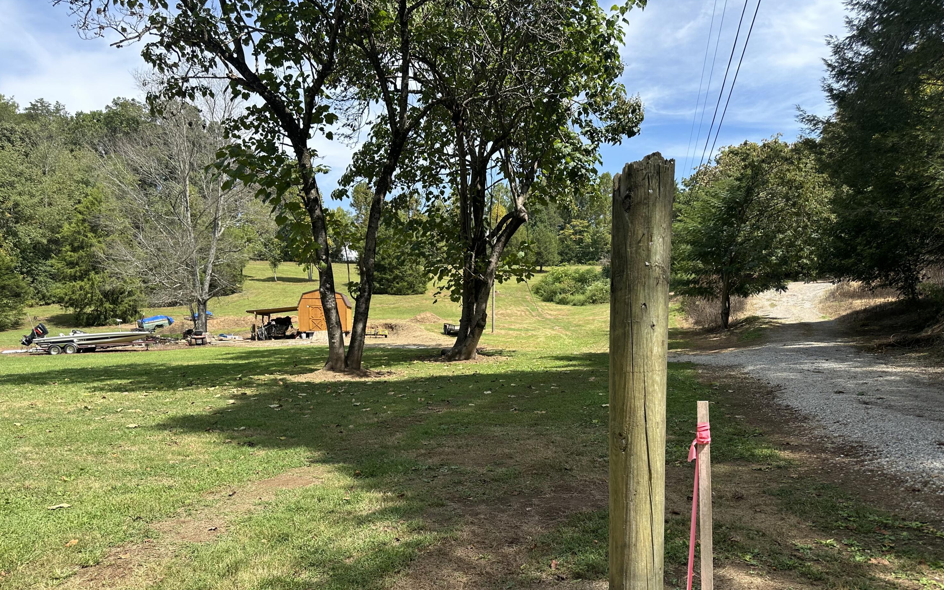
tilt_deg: -2.0
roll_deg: +0.6
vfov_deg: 47.3
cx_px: 476
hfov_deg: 70.4
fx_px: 669
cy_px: 358
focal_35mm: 26
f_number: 1.78
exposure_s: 1/2252
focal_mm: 6.86
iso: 80
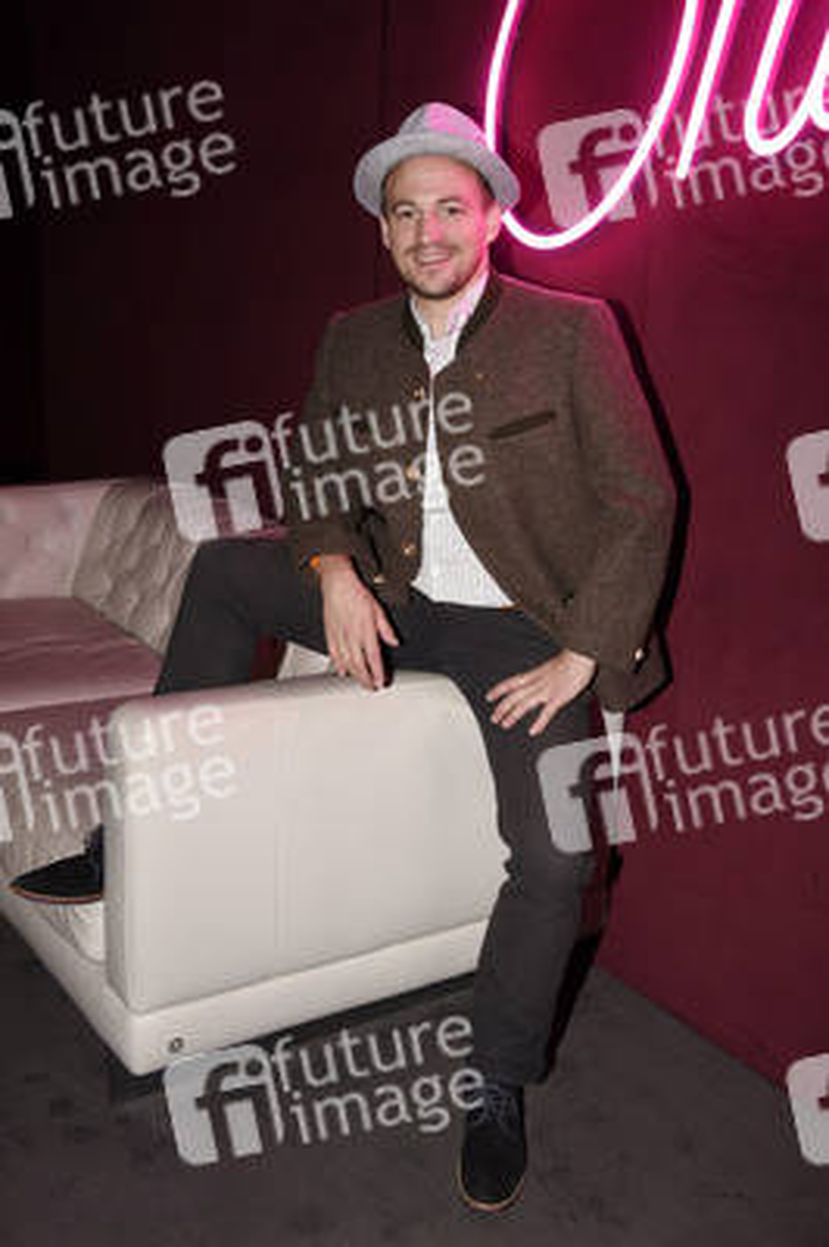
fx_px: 1315
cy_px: 624
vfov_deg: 50.7
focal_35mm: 38
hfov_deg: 35.0
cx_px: 414
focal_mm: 38
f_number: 6.3
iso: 1250
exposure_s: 1/60
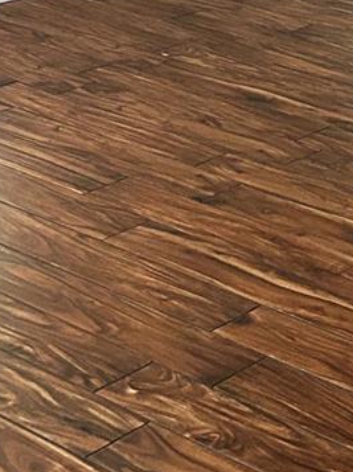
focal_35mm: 112
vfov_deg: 16.1
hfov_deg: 12.5
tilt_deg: -4.0
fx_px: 1526
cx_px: 531
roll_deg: -4.1
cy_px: -243
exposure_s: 1/60
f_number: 1.5
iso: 400
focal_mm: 5.7
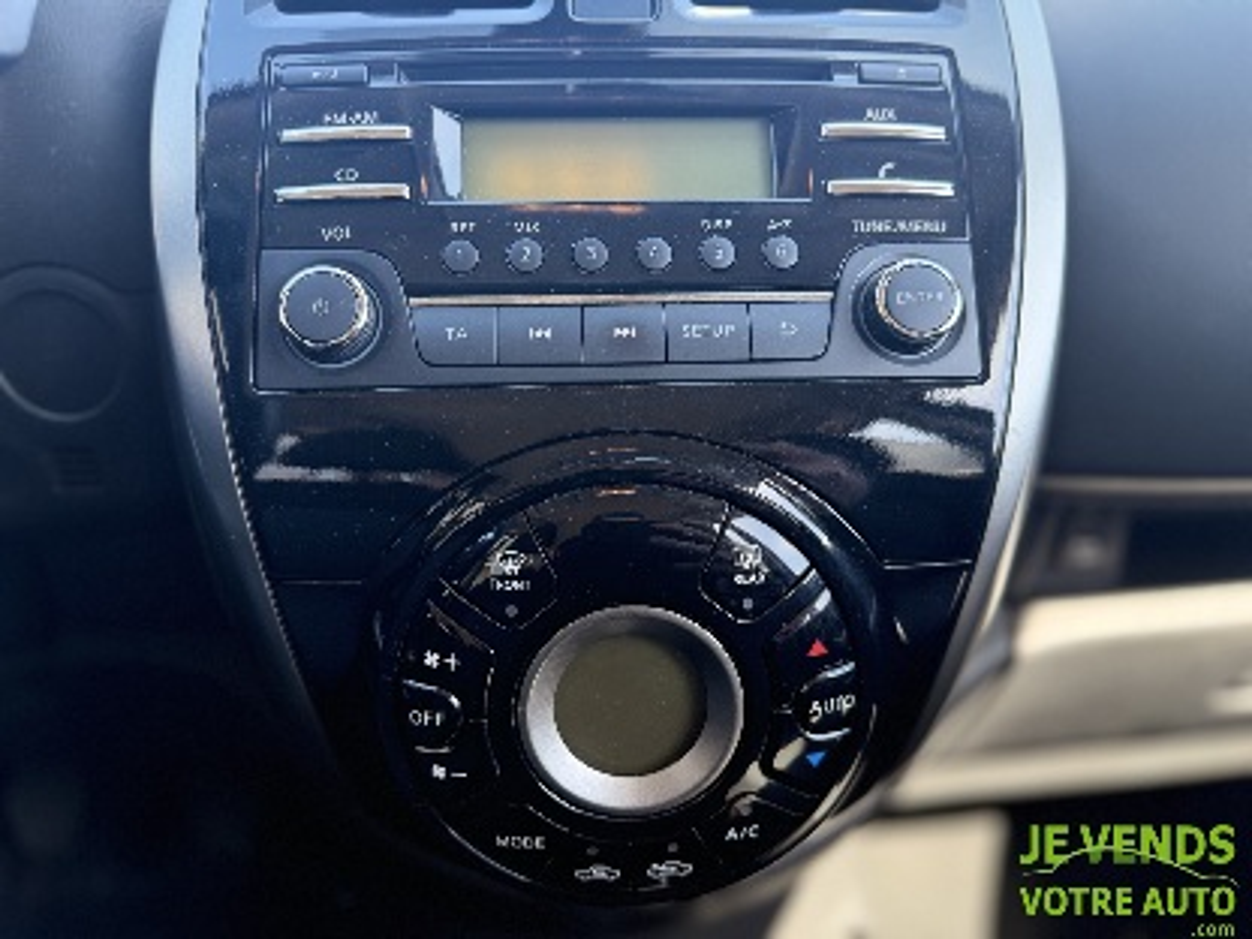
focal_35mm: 24
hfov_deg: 71.6
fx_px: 868
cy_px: 470
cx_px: 626
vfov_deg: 56.8
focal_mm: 6.76
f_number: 1.78
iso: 200
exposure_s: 1/230
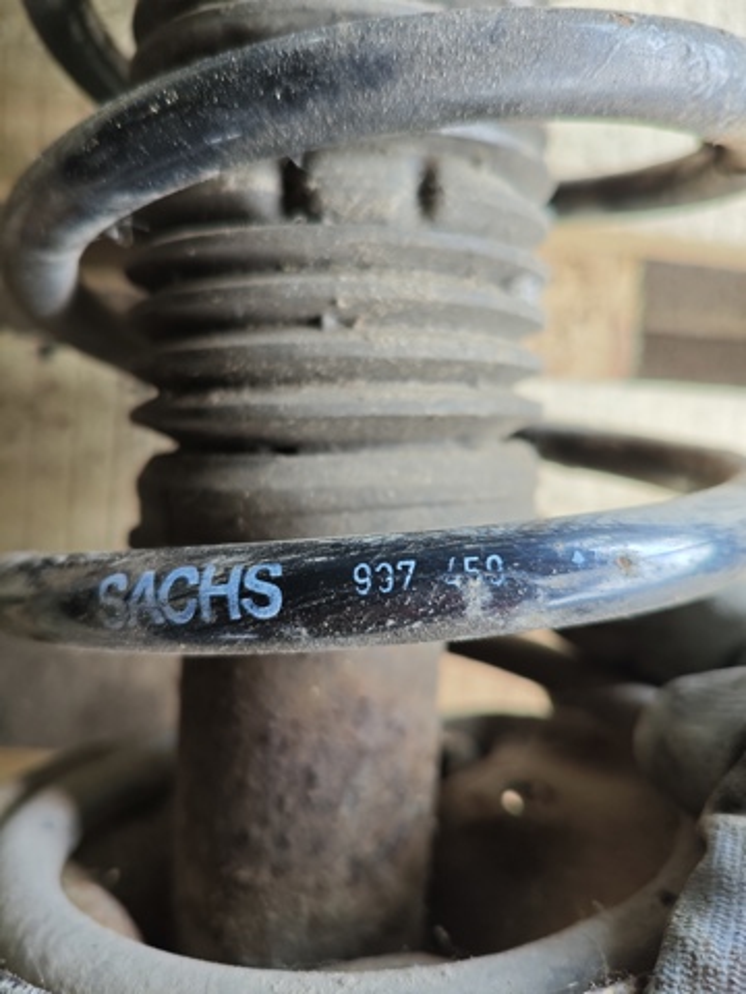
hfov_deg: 53.1
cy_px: 497
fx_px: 747
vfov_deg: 67.3
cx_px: 373
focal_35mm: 26
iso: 100
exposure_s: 1/100
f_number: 1.59
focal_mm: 4.94
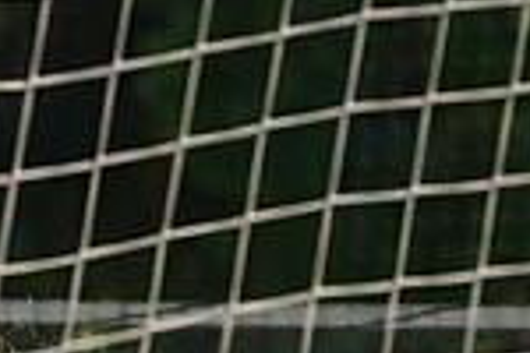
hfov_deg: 1.9
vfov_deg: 1.3
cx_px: -81
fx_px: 15737
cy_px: 505
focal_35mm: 1069
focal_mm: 276
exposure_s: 1/250
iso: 200
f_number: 11
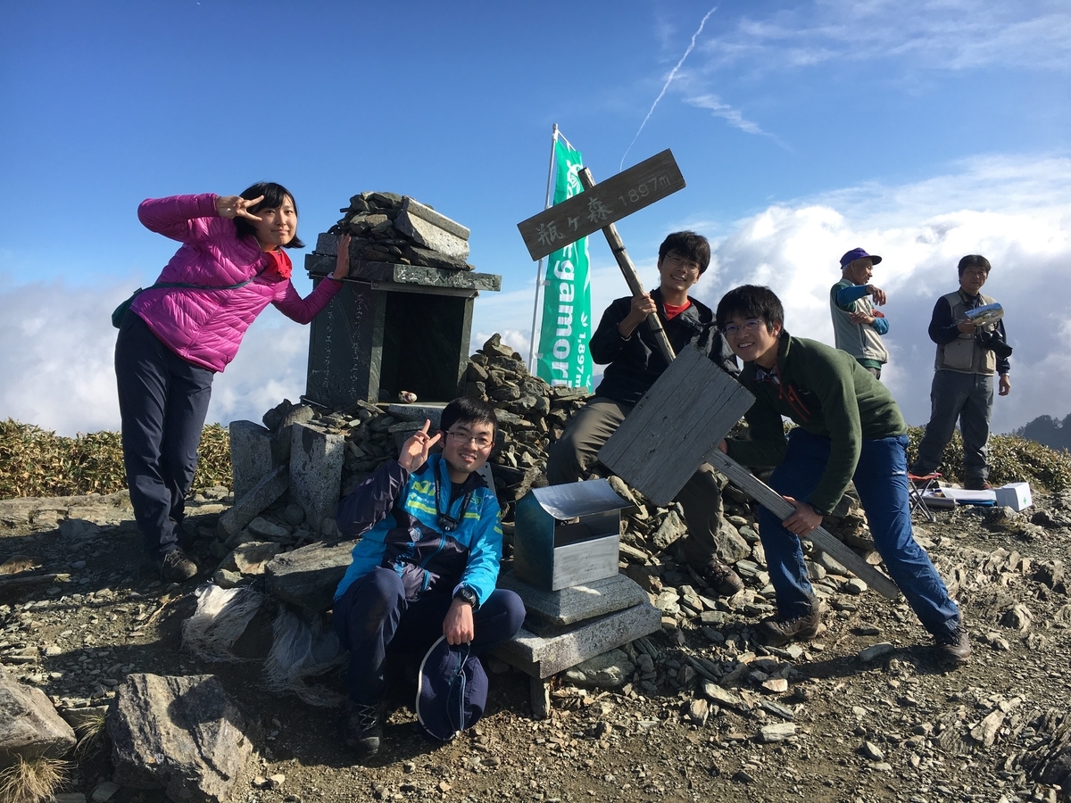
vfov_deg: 48.2
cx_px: 536
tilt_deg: -4.6
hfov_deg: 61.7
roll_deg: +1.6
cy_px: 402
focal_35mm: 29
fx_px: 897
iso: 25
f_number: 2.2
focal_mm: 4.15
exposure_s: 1/1350
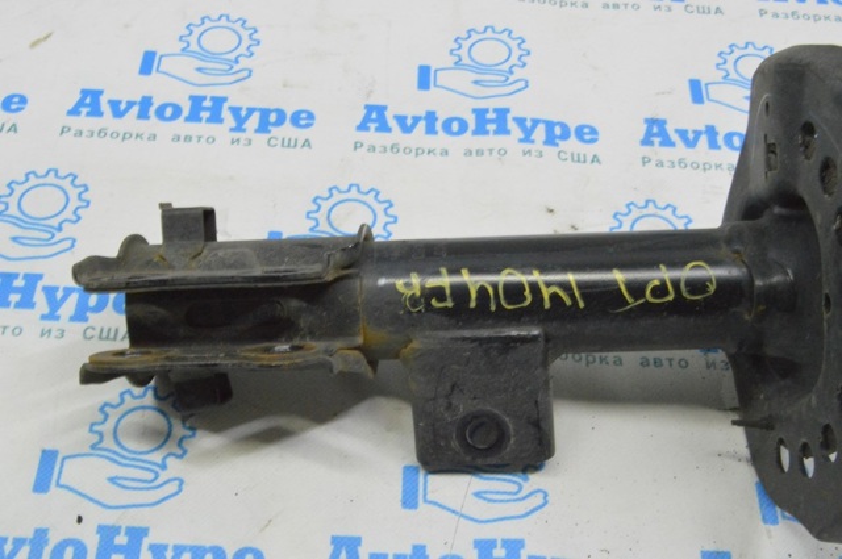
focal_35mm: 48
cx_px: 421
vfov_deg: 28.0
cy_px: 280
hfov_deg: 41.2
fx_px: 1121
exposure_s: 1/20
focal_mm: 32
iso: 6400
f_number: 20
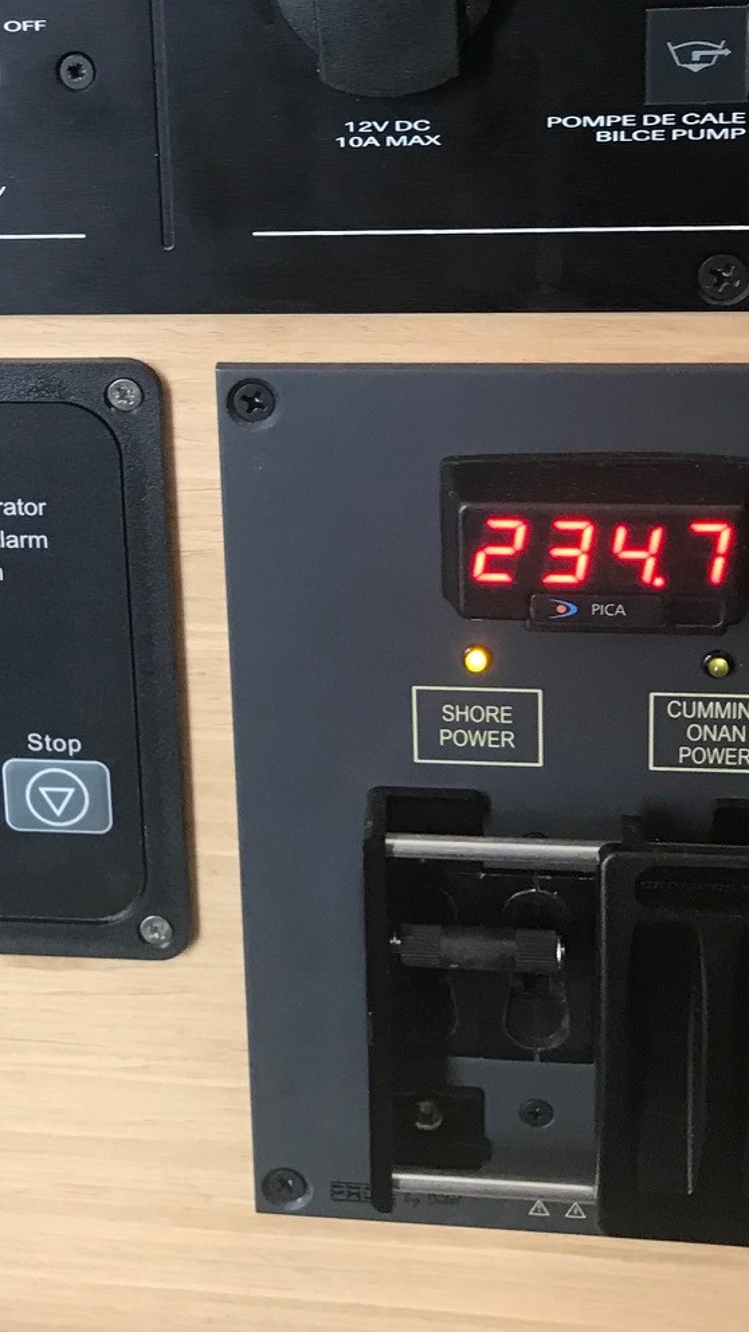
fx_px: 2189
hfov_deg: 19.1
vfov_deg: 32.9
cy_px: 270
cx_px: 70
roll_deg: +3.1
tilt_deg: -16.0
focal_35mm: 62
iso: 40
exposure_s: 1/20
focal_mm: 3.99
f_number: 1.8
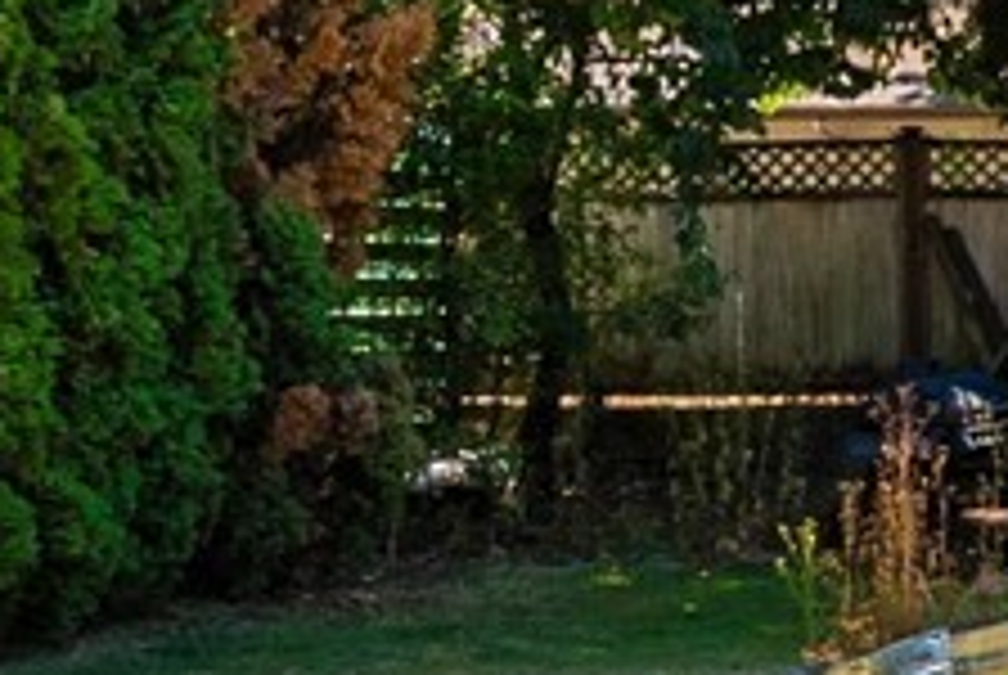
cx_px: 2009
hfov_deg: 14.2
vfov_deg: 11.4
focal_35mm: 121
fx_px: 3392
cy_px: 369
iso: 80
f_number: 7.1
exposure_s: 1/125
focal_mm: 16
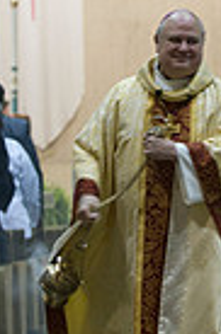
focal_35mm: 229
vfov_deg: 9.0
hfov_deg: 5.9
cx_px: 181
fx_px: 2125
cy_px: 56
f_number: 2.8
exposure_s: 1/60
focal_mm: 70
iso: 1600
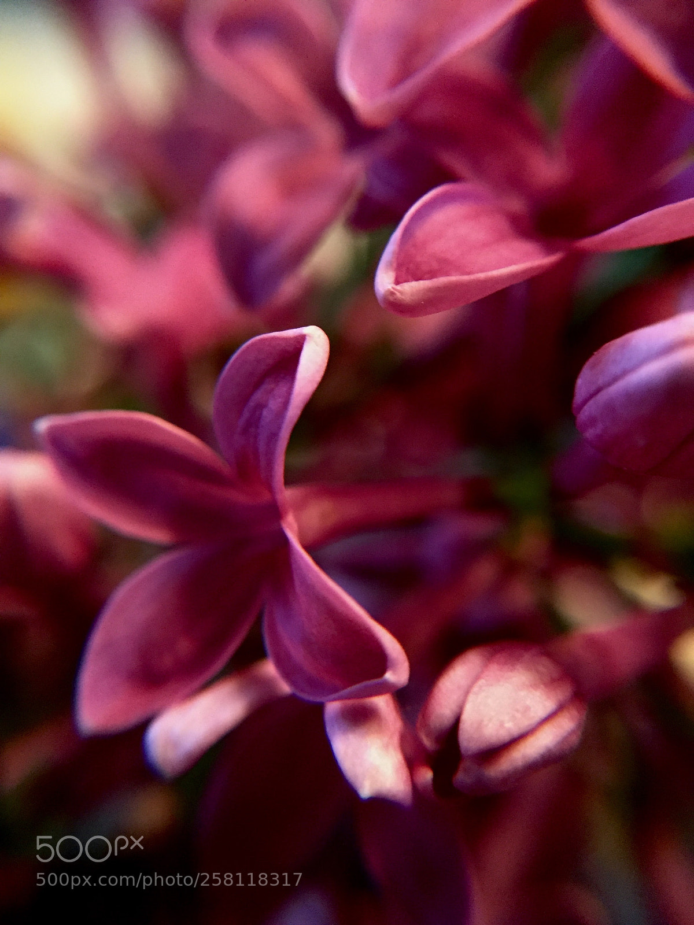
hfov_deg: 48.2
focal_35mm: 29
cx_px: 347
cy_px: 462
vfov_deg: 61.7
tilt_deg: -41.8
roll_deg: -0.8
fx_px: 775
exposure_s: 1/15
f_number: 2.2
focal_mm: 4.15
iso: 320
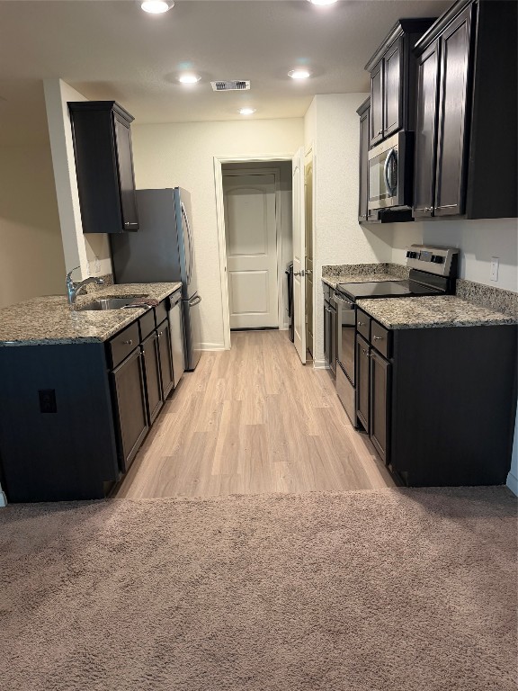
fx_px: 479
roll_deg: +1.8
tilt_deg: -13.3
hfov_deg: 56.8
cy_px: 346
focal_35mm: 24
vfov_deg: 71.6
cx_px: 259
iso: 200
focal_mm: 6.76
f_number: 1.78
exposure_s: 1/60
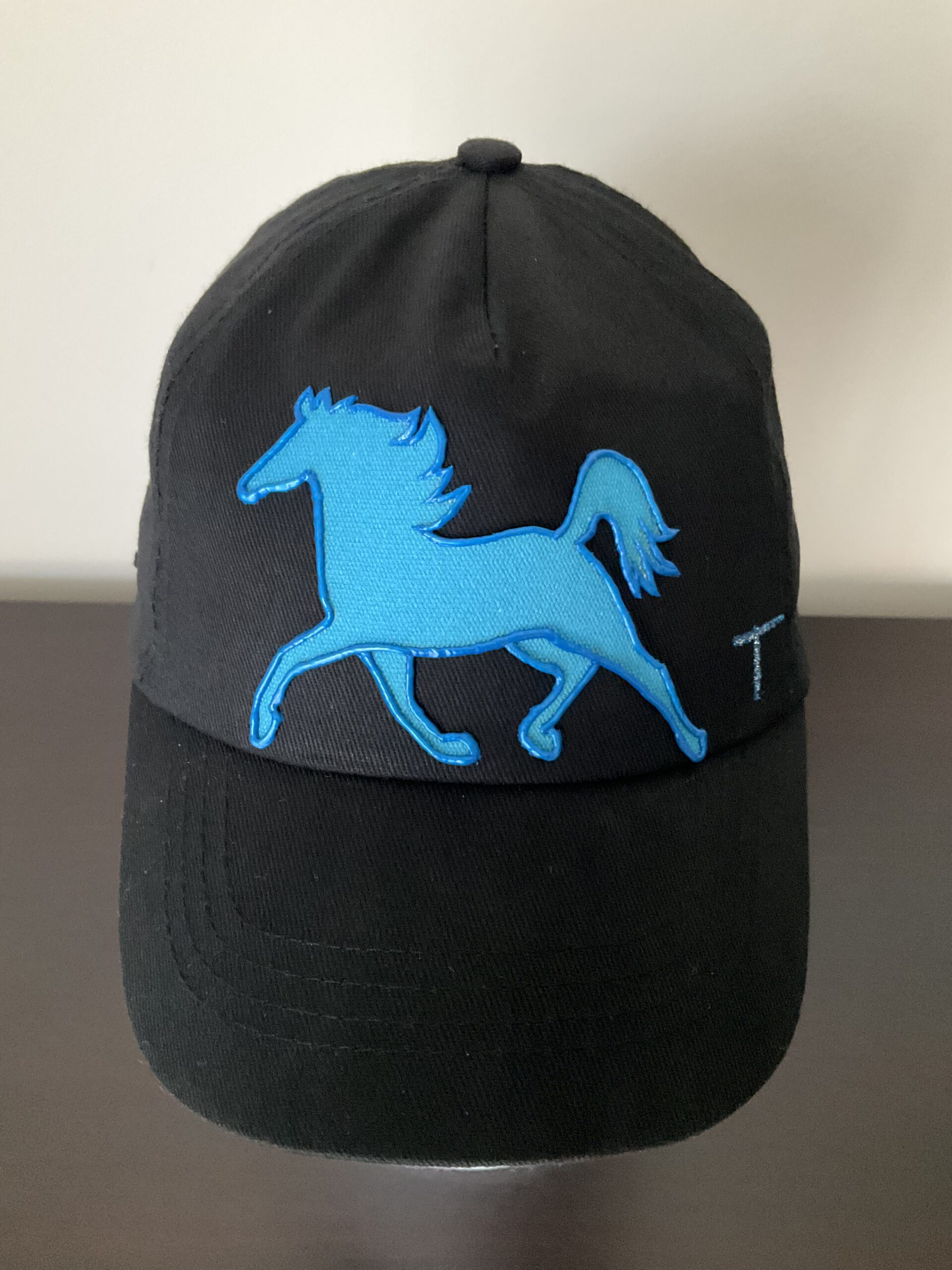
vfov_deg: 61.7
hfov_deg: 48.2
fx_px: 1063
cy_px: 635
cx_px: 476
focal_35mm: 29
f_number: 1.8
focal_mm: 3
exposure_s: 1/30
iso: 500
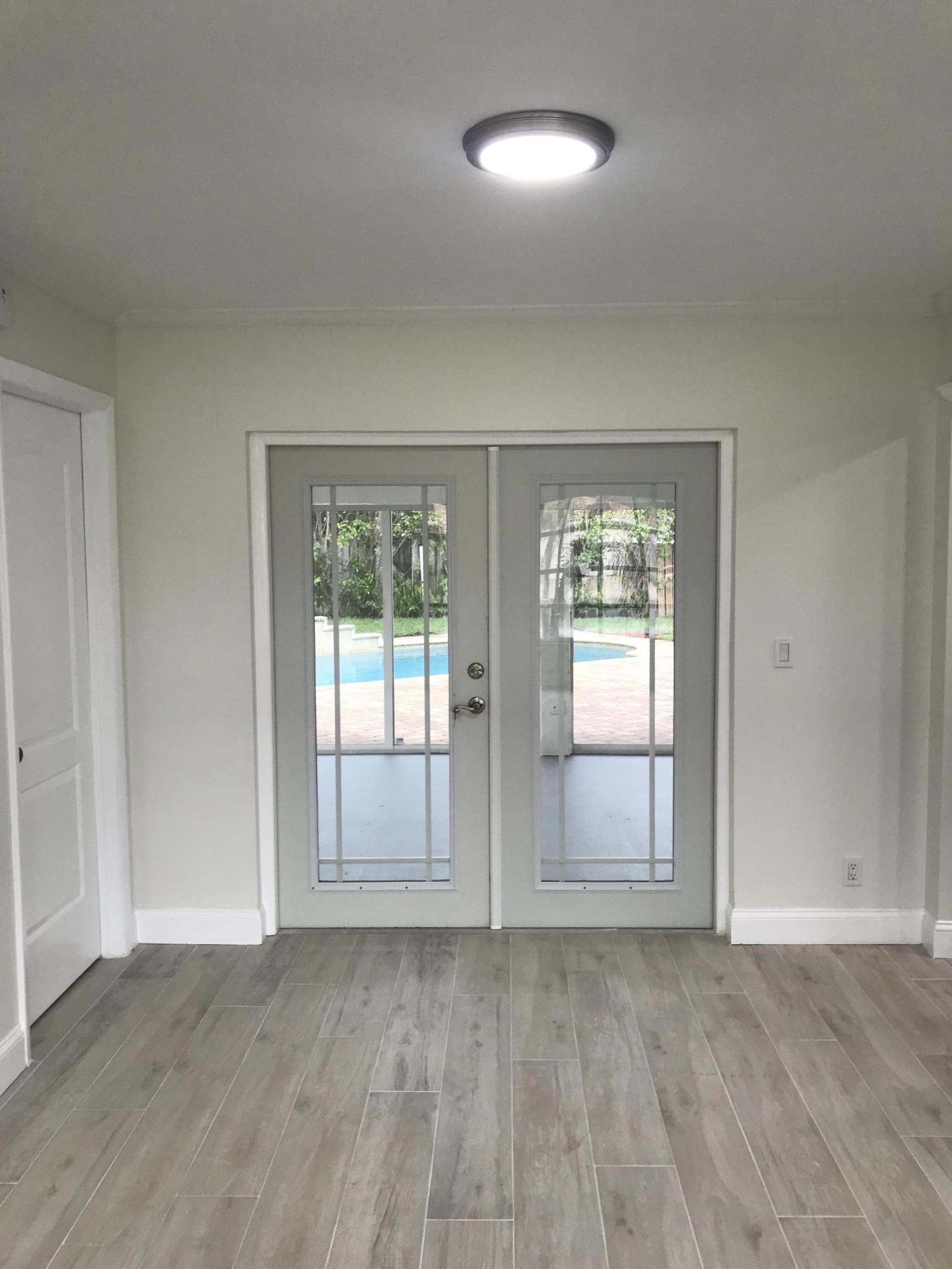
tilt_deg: -3.2
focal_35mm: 28
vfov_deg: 63.4
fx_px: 1027
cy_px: 634
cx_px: 476
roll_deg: +1.0
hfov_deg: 49.7
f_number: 1.8
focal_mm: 3.99
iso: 32
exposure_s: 1/60
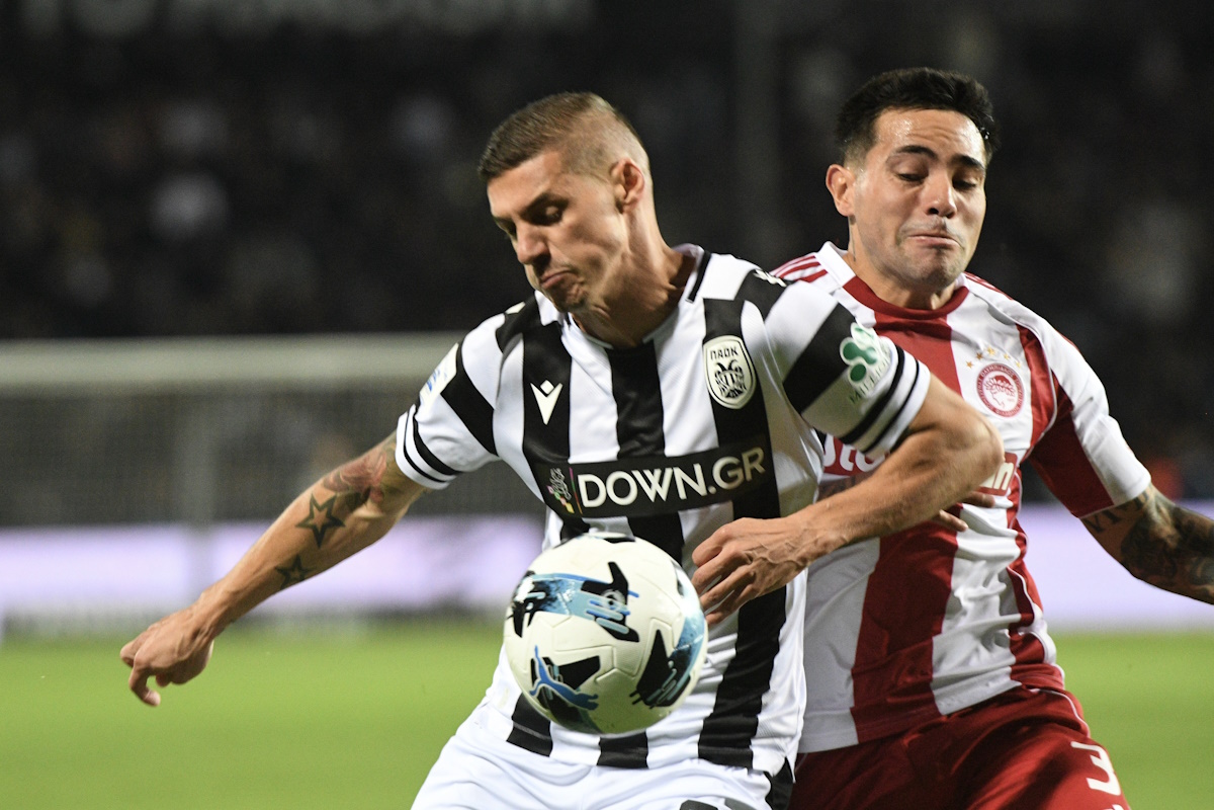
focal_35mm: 300
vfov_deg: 4.6
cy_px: 405
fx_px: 10116
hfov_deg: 6.9
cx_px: 607
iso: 3200
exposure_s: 1/1000
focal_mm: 200
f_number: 3.2
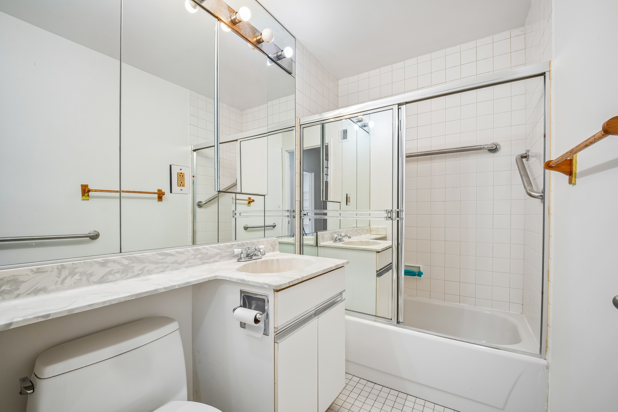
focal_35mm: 14
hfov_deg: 104.3
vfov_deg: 81.2
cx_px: 309
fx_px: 240
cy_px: 206
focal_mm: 14
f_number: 8
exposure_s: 1/15
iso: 500
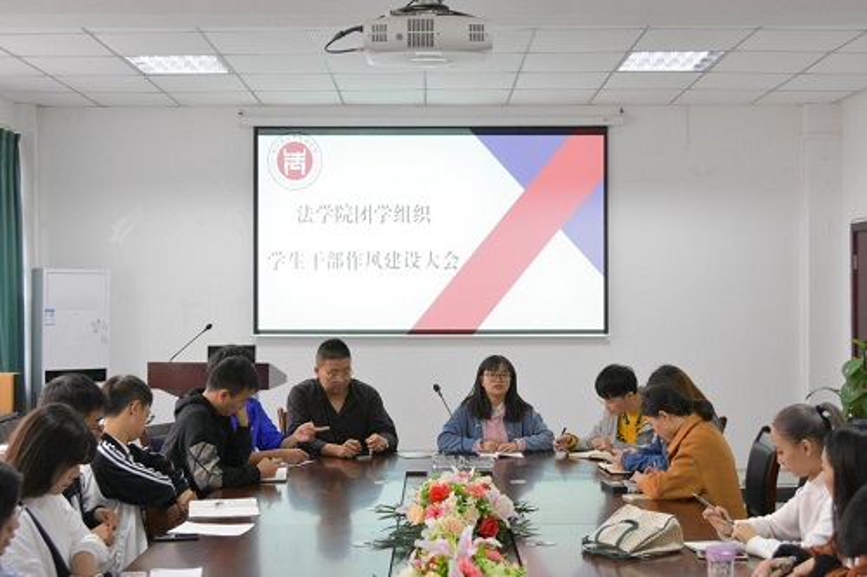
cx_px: 434
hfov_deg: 42.3
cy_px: 288
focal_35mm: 46
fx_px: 1119
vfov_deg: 28.9
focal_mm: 31
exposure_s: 1/100
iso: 4000
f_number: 5
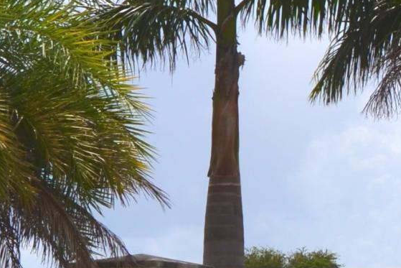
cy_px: 199
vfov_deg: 7.8
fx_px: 1972
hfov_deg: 11.2
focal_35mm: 177
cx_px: 567
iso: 100
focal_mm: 22
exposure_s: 1/320
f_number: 9
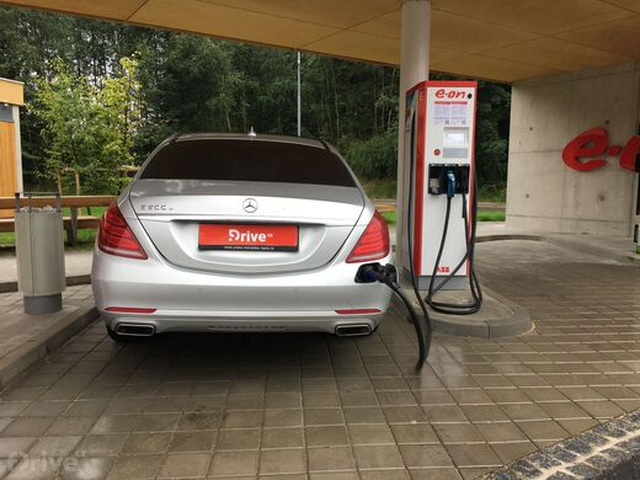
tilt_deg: -5.9
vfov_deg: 48.2
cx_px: 320
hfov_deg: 61.7
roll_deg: -1.0
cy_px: 240
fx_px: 536
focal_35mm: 29
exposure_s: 1/100
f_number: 2.2
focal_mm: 4.15
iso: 32
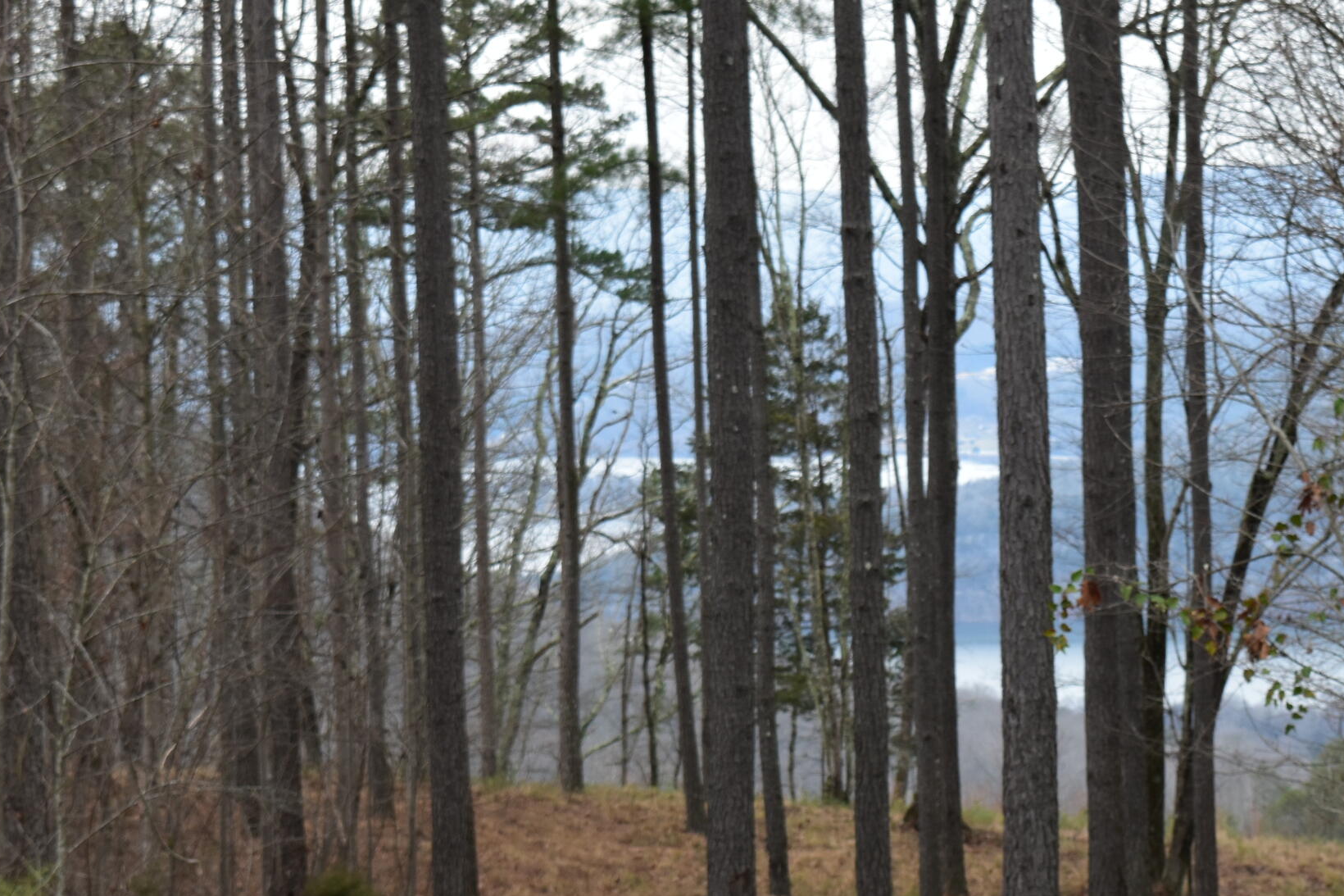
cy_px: 571
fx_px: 5633
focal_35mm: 151
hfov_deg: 13.6
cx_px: 850
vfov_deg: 9.1
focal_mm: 55
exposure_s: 1/160
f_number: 9
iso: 400
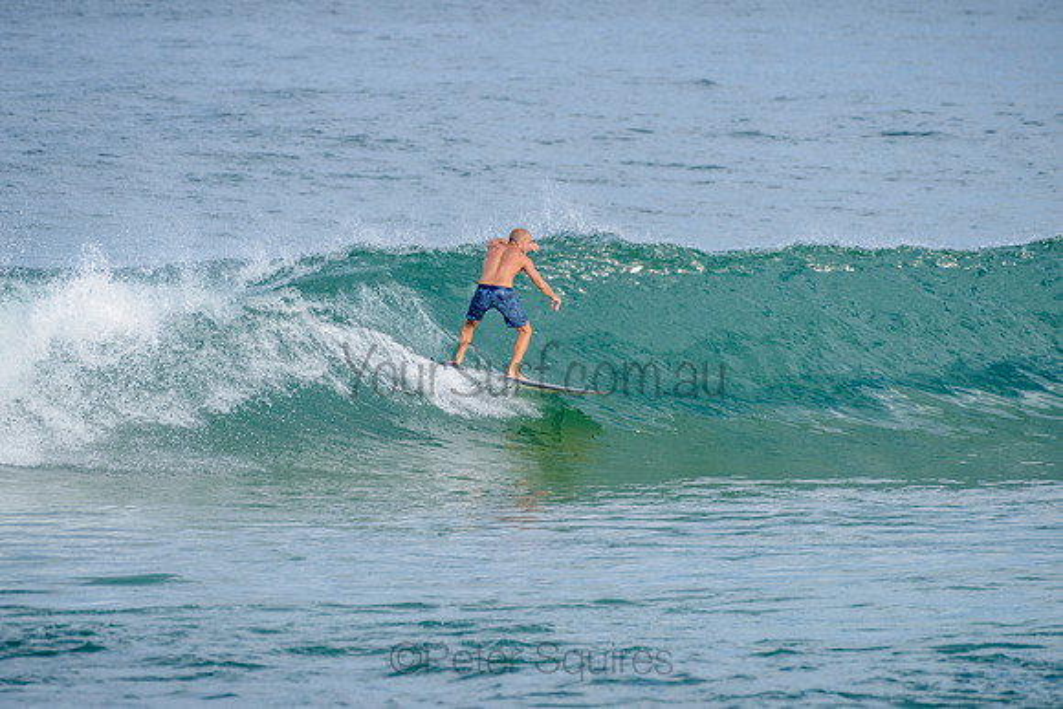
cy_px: 354
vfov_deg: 2.2
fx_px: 18076
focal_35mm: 612
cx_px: 532
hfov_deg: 3.4
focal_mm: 500
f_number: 5.6
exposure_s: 1/1250
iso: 250
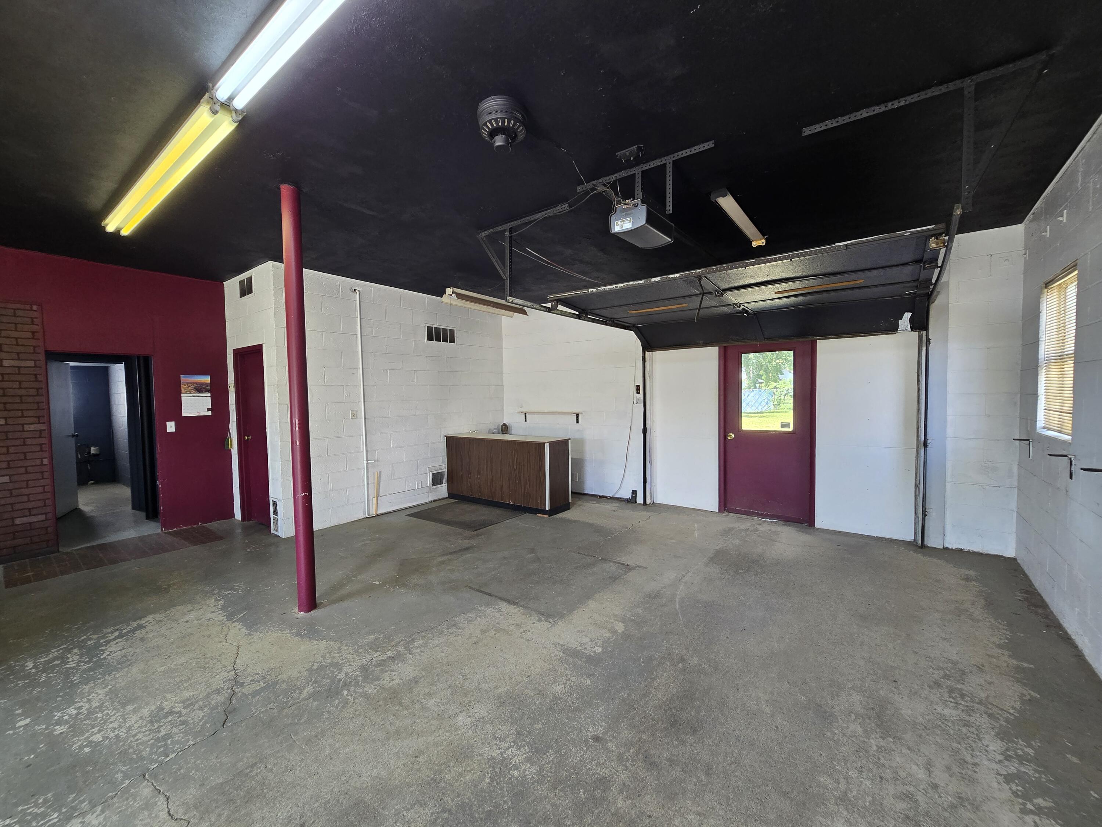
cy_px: 414
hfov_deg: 106.2
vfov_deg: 89.9
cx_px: 551
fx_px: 414
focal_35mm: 13
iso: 125
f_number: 2.2
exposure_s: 1/60
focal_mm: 2.2
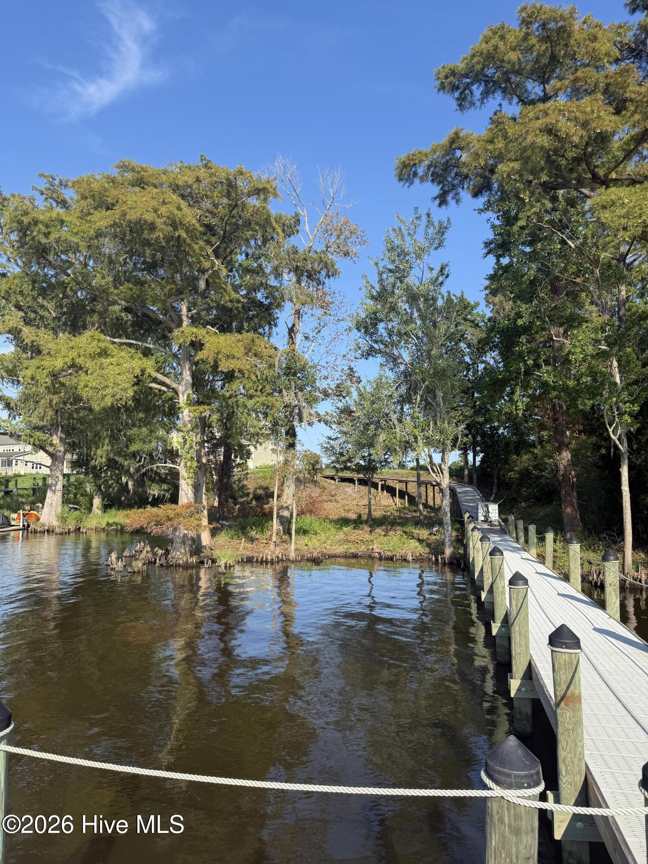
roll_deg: -1.3
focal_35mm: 24
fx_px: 599
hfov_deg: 56.8
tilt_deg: +6.5
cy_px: 432
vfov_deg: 71.6
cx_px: 324
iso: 80
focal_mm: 6.76
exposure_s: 1/2525
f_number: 1.78
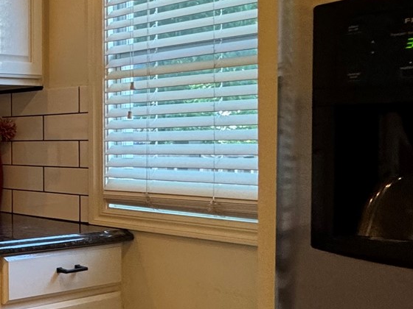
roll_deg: +0.8
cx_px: -271
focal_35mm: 48
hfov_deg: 24.7
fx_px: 573
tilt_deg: -0.8
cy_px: 145
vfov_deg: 30.3
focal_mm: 2.22
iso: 250
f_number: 2.2
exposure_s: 1/120
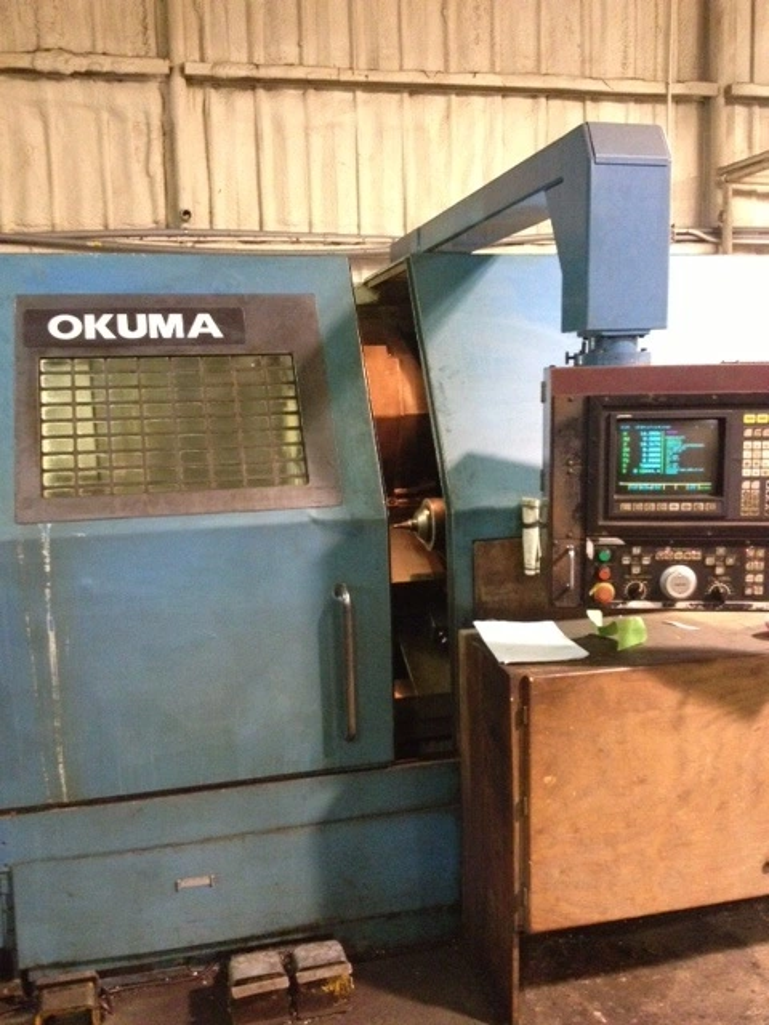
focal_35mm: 35
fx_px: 1037
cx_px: 384
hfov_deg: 40.7
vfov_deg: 52.6
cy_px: 512
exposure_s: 1/15
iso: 640
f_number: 2.4
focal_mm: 4.28
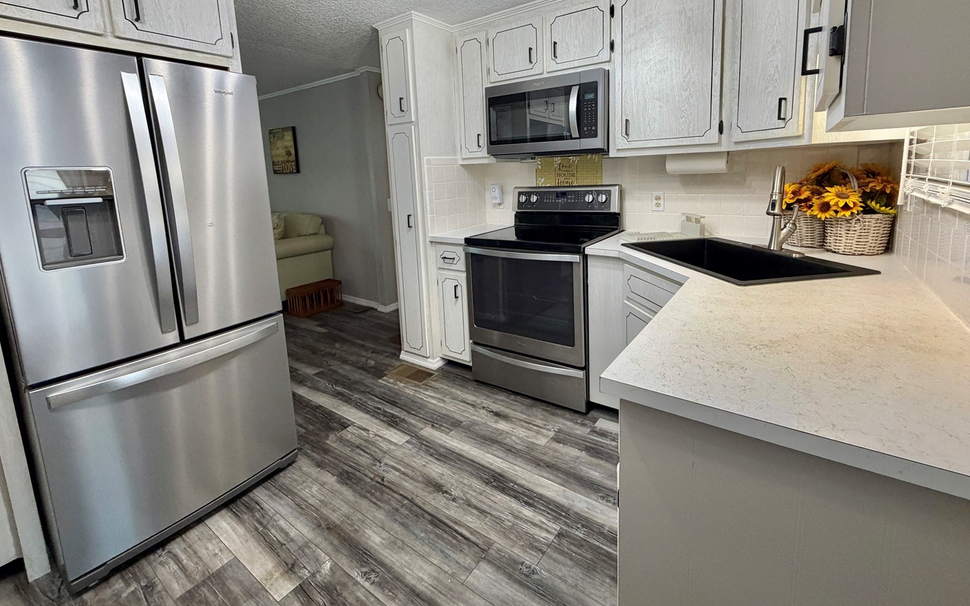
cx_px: 504
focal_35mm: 16
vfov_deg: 70.1
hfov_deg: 97.8
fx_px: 423
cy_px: 228
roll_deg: +2.3
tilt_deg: -8.3
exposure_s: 1/120
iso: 250
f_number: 2.2
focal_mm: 2.22
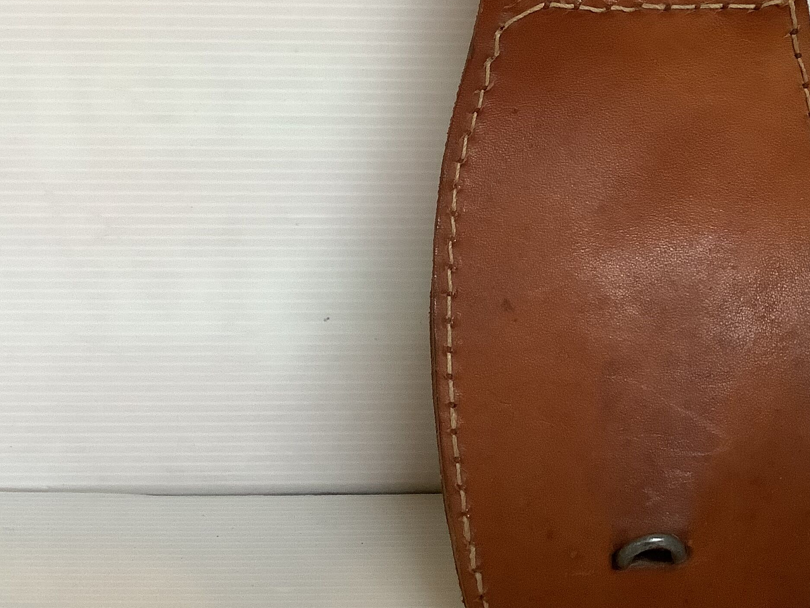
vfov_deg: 26.9
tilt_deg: -9.7
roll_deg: +0.2
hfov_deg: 34.4
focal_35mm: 54
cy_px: 219
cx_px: 657
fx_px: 1263
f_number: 2.4
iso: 250
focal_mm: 3.3
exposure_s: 1/60
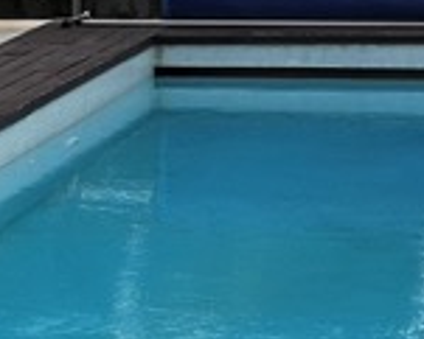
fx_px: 2800
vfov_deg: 6.9
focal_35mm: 223
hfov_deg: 8.1
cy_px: 361
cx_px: -503
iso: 50
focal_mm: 3.95
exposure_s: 1/1477
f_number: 1.8
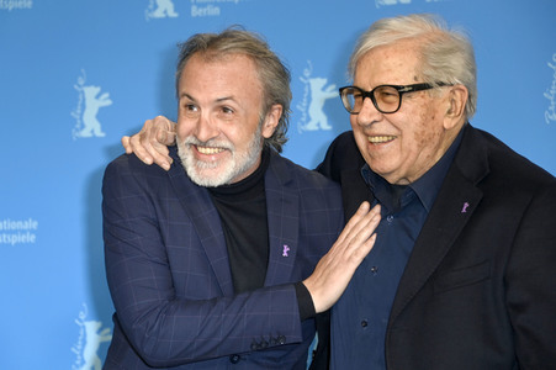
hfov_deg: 19.5
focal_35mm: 105
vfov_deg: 13.0
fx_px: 1620
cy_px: 185
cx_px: 278
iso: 800
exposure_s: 1/160
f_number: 5.3
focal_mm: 105
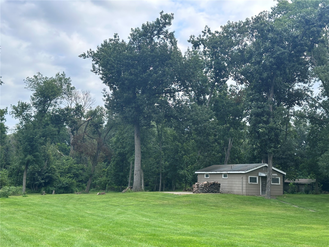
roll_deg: -1.2
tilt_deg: +8.0
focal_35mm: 48
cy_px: 124
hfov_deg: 39.7
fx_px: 456
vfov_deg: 30.3
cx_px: 164
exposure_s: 1/1323
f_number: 1.78
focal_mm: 6.86
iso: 64
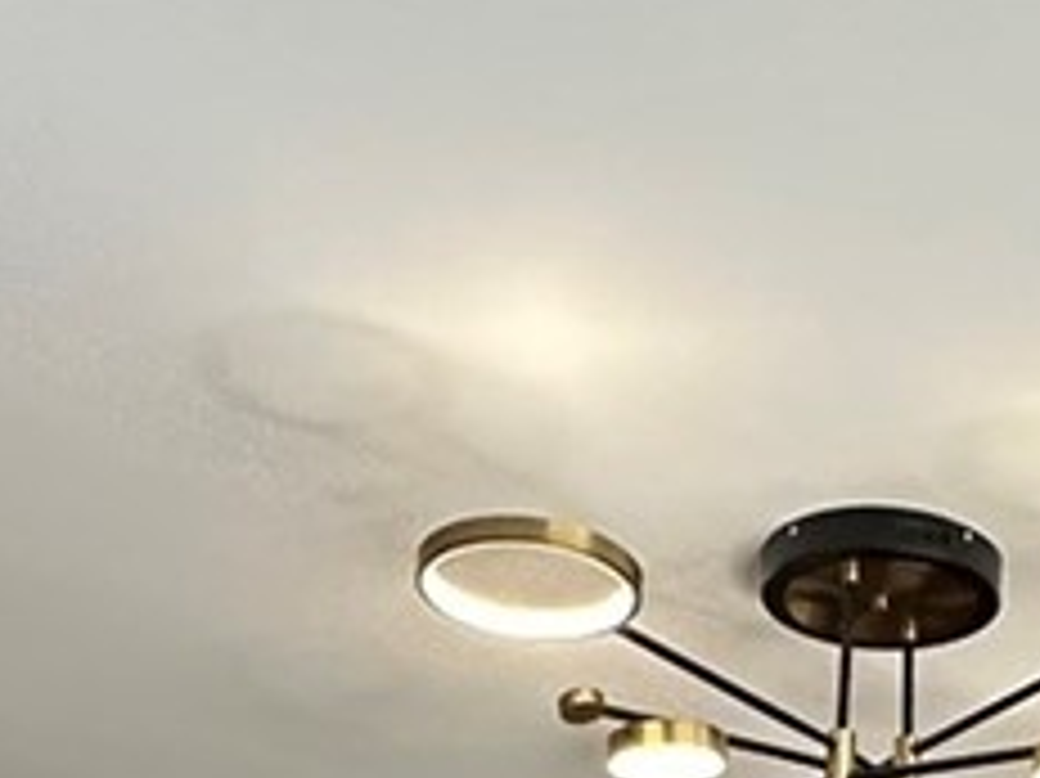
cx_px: 896
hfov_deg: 19.9
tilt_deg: -5.3
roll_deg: -2.5
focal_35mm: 97
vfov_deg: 11.4
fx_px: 2913
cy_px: 2091
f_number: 2.2
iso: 250
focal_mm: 2.22
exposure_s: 1/120
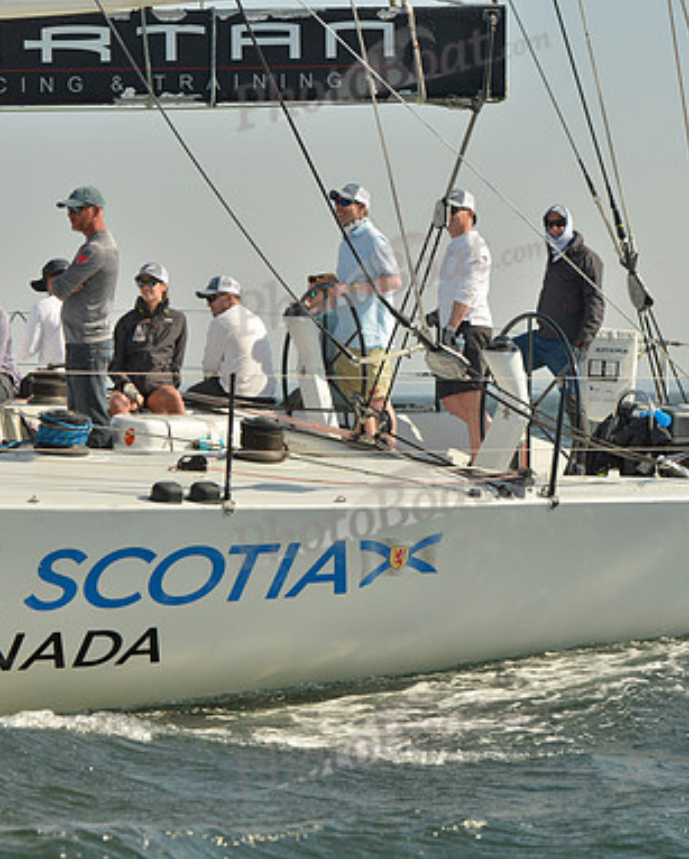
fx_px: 3437
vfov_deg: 14.3
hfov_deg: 11.4
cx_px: 119
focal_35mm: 135
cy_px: 427
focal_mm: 95
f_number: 7.1
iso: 200
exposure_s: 1/1000
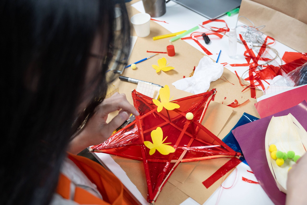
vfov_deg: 30.5
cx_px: 154
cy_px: 102
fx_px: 375
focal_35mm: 44
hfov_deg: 44.5
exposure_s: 1/100
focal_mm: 29.5
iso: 800
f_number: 2.8
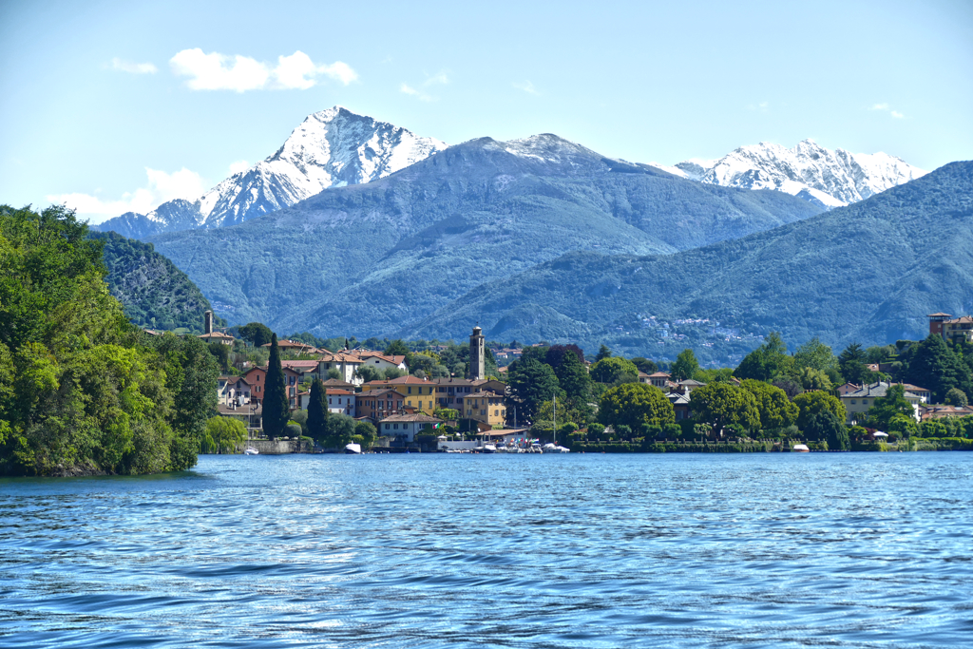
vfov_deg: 10.6
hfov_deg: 15.8
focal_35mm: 130
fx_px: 3514
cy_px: 324
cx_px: 486
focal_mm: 47.5
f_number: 3.9
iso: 125
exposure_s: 1/1300
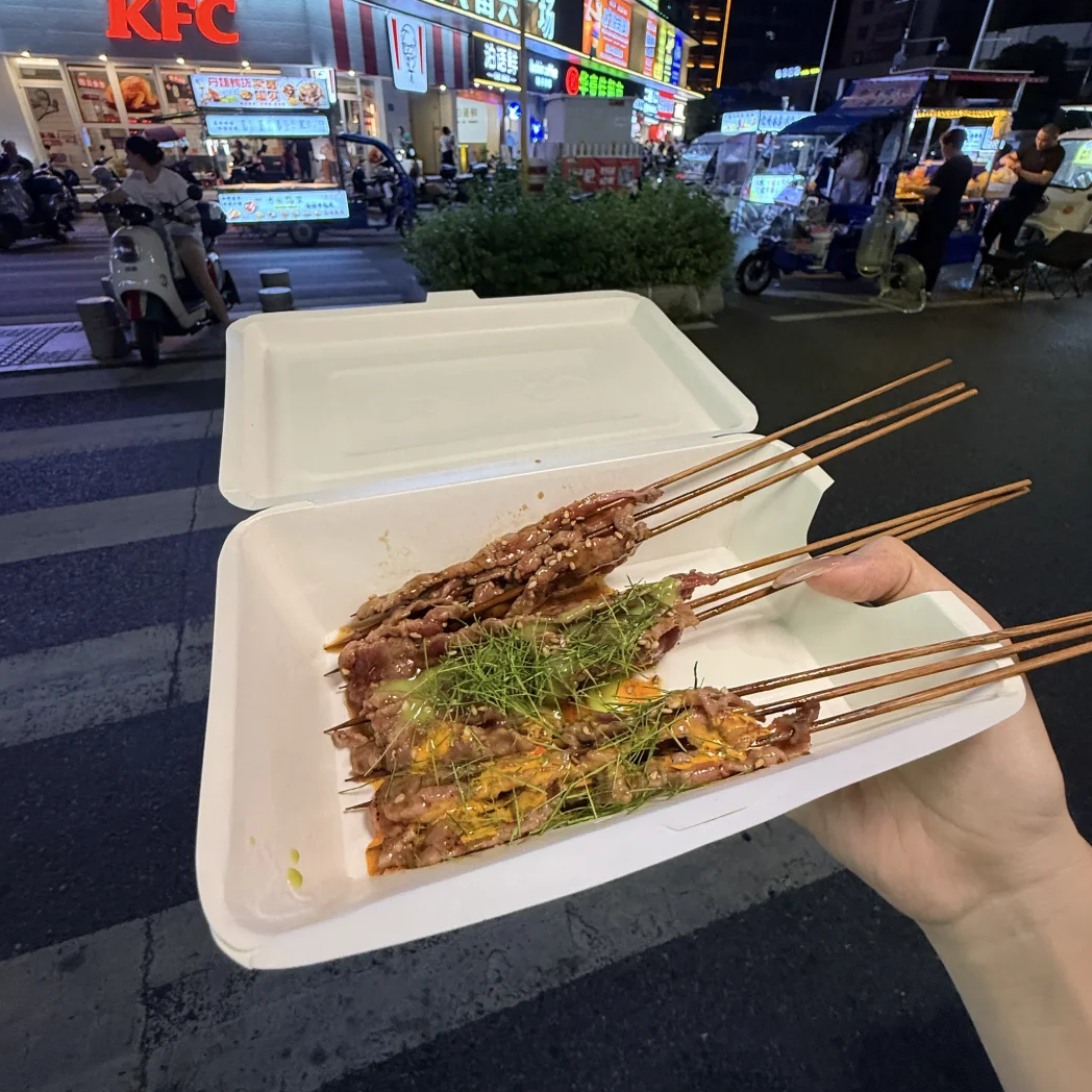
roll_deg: -0.9
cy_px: 490
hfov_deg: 83.9
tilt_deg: -28.6
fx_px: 607
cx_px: 531
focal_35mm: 17
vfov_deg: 83.7
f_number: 2.2
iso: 200
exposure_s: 1/50
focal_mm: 2.22
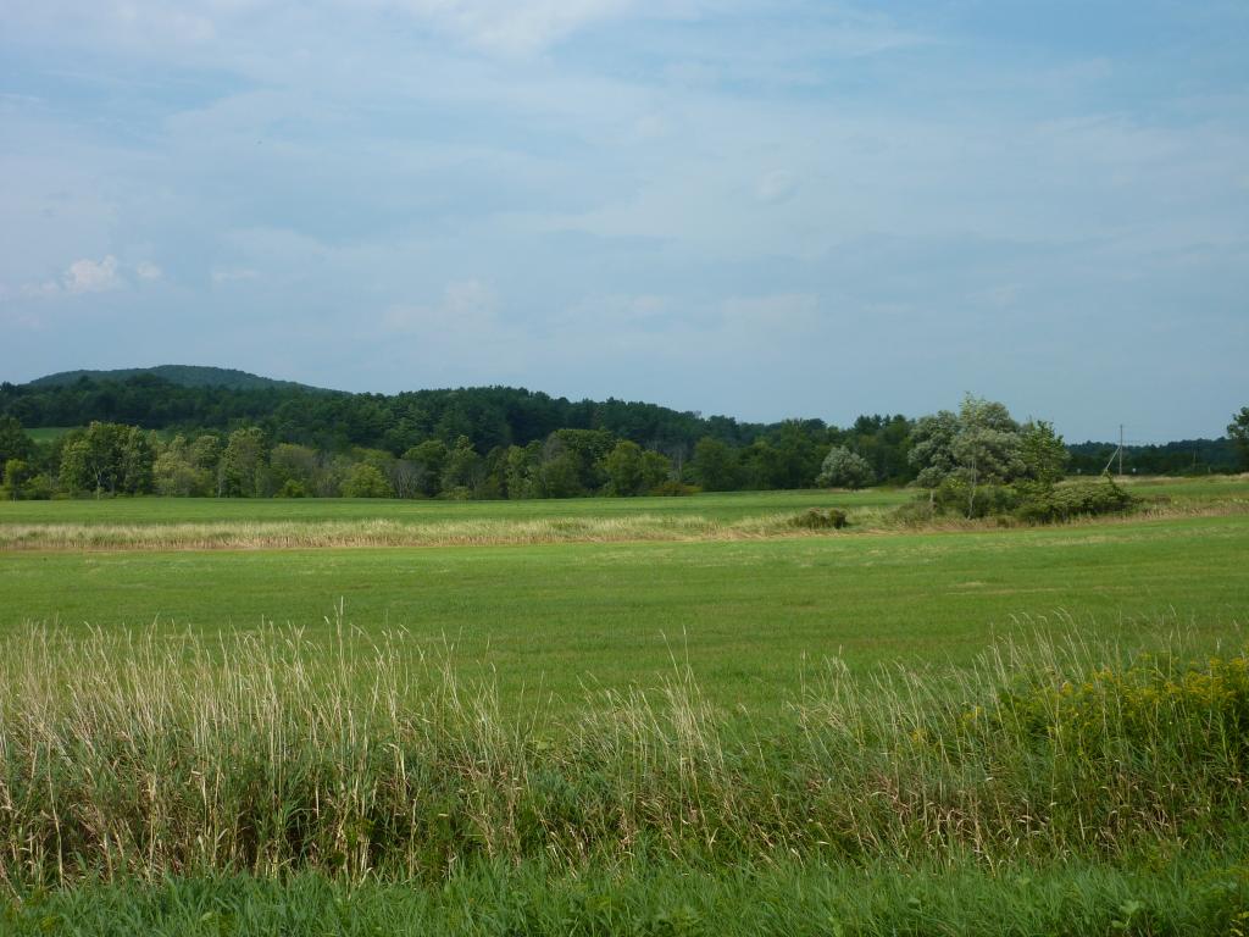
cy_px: 468
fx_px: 1876
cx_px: 624
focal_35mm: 52
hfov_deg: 36.8
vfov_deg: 28.0
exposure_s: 1/500
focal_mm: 8.5
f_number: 5.6
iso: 80
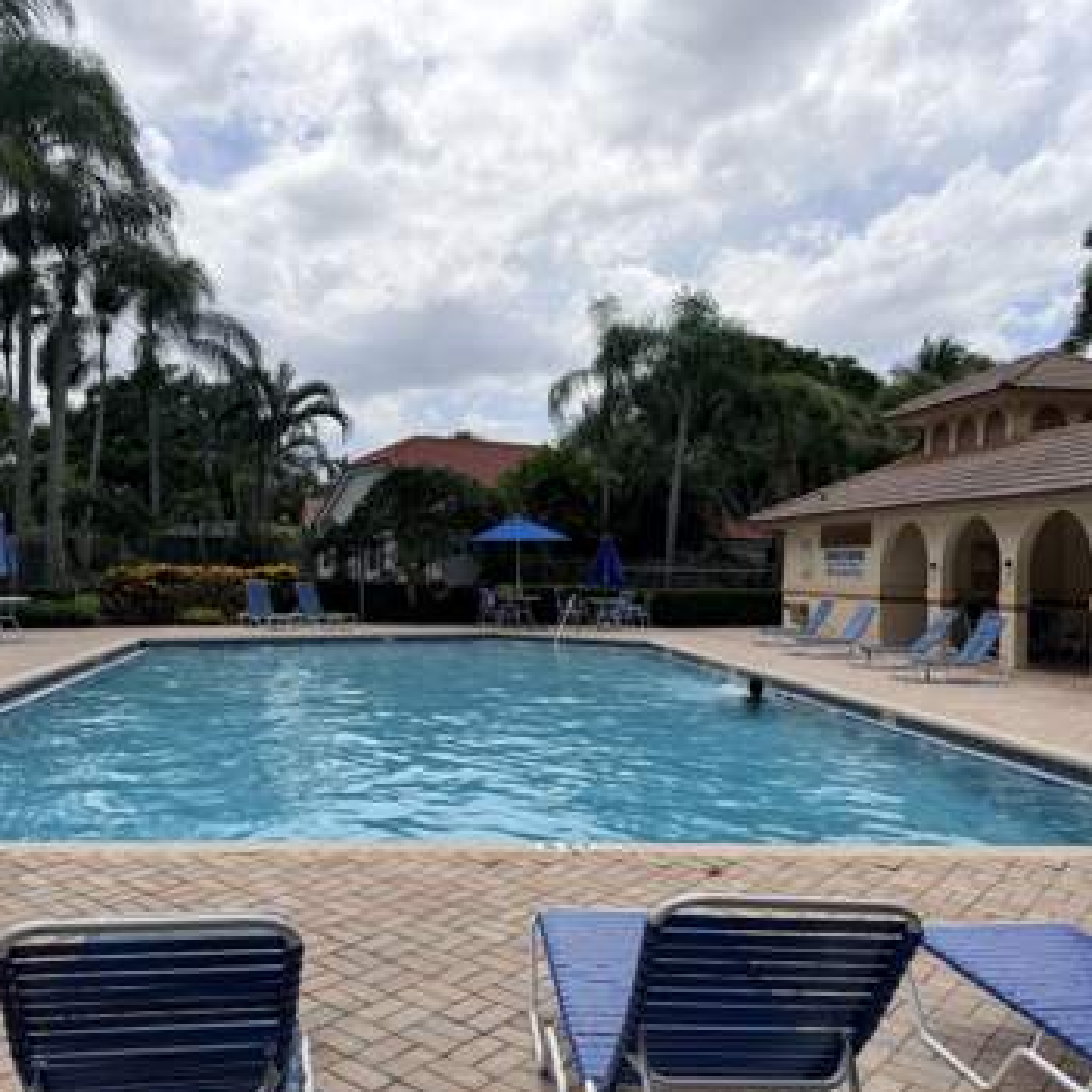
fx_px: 1035
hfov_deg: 55.3
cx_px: 448
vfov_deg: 55.6
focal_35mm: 29
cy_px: 549
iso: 80
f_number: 1.78
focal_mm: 6.76
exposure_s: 1/8130
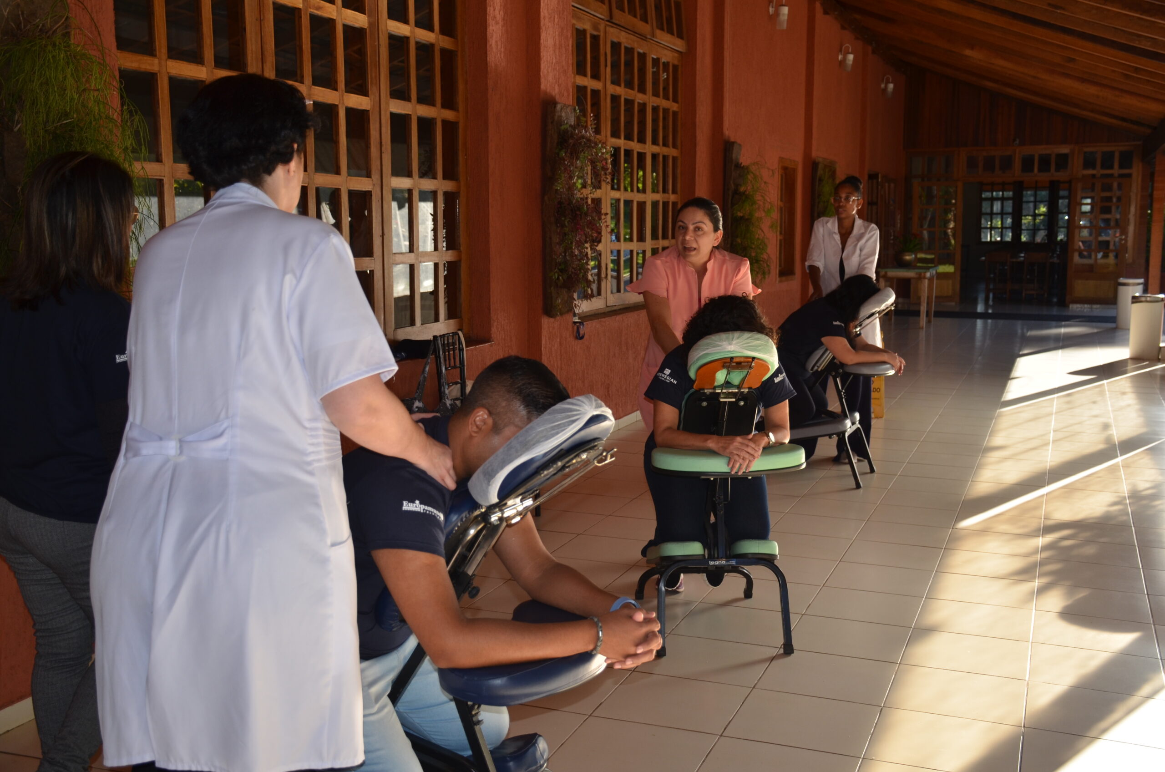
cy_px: 386
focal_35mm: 39
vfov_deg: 34.1
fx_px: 1260
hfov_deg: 49.6
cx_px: 582
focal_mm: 26
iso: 200
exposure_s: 1/250
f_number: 3.8
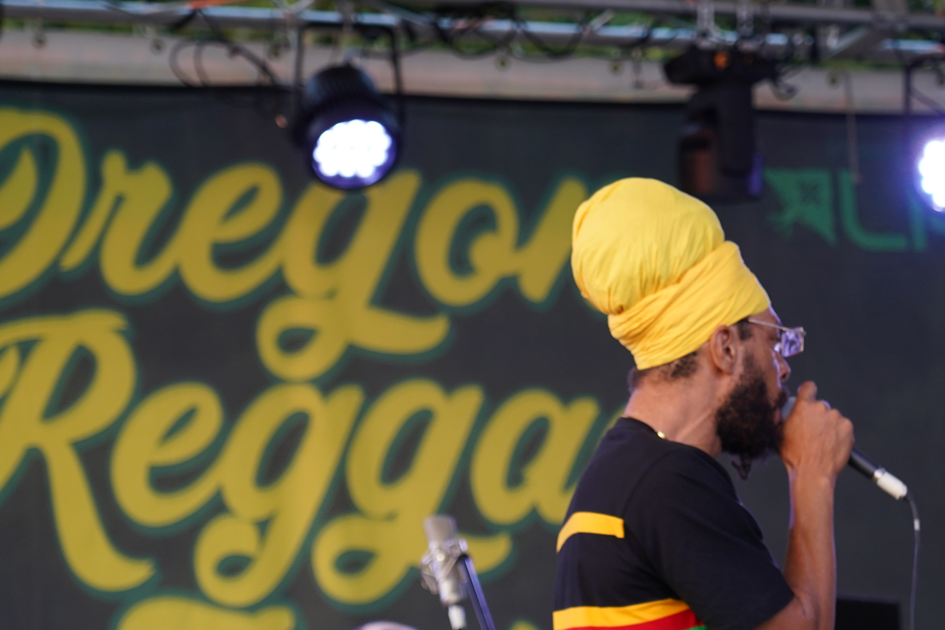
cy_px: 248
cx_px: 472
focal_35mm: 161
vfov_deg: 8.5
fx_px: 4226
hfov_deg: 12.8
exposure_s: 1/160
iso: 800
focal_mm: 105
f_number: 4
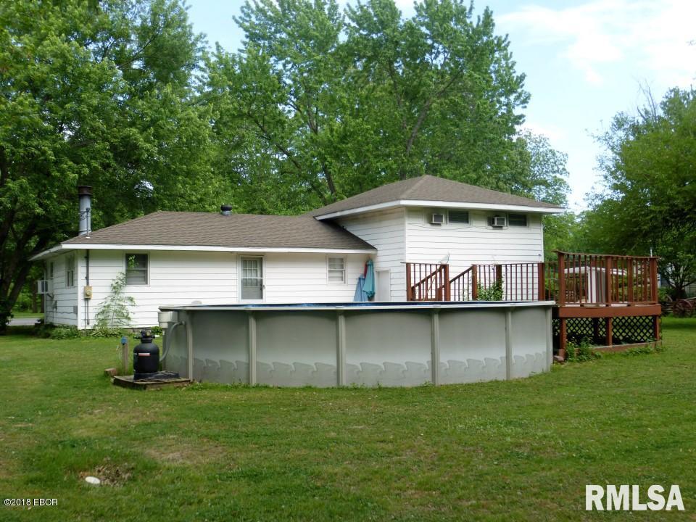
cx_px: 348
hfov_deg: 47.9
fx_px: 784
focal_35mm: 39
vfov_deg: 36.8
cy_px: 261
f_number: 3.9
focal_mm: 6.9
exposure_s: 1/250
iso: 100
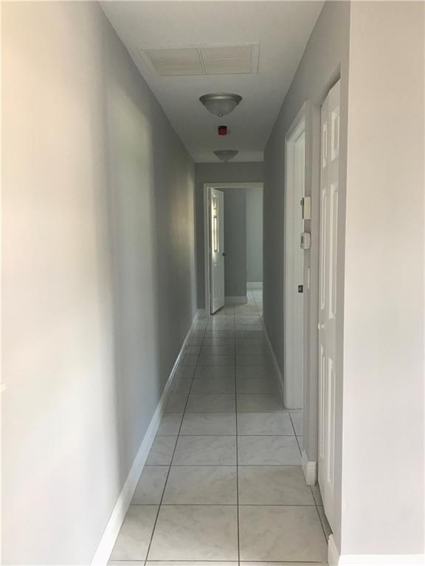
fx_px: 458
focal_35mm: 28
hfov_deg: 49.7
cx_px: 212
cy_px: 283
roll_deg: +1.1
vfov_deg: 63.4
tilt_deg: -7.4
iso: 25
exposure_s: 1/30
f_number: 1.8
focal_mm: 3.99
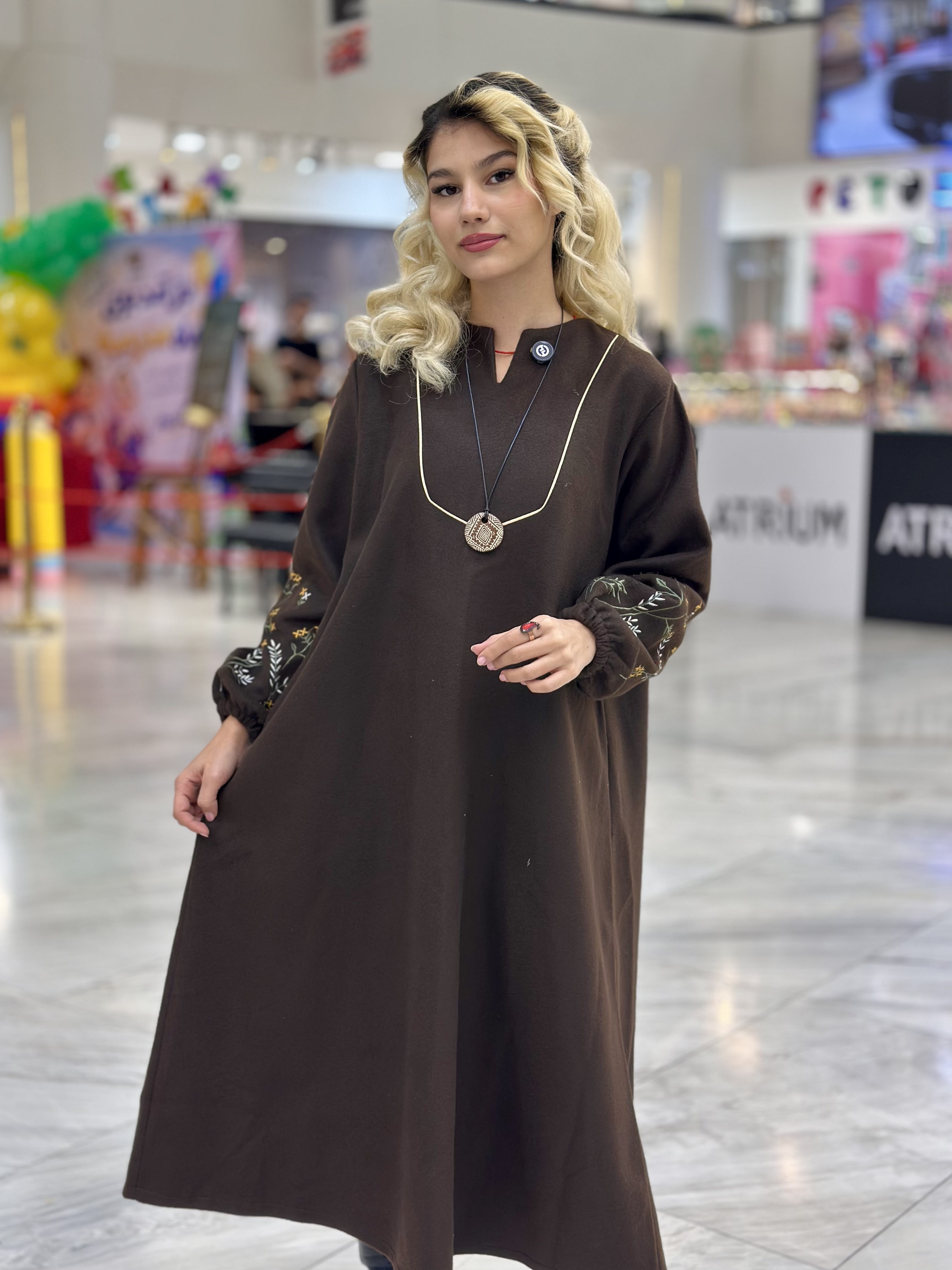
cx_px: 483
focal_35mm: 49
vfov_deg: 38.9
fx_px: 1797
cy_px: 630
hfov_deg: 29.7
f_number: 1.78
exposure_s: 1/100
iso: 80
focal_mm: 6.86
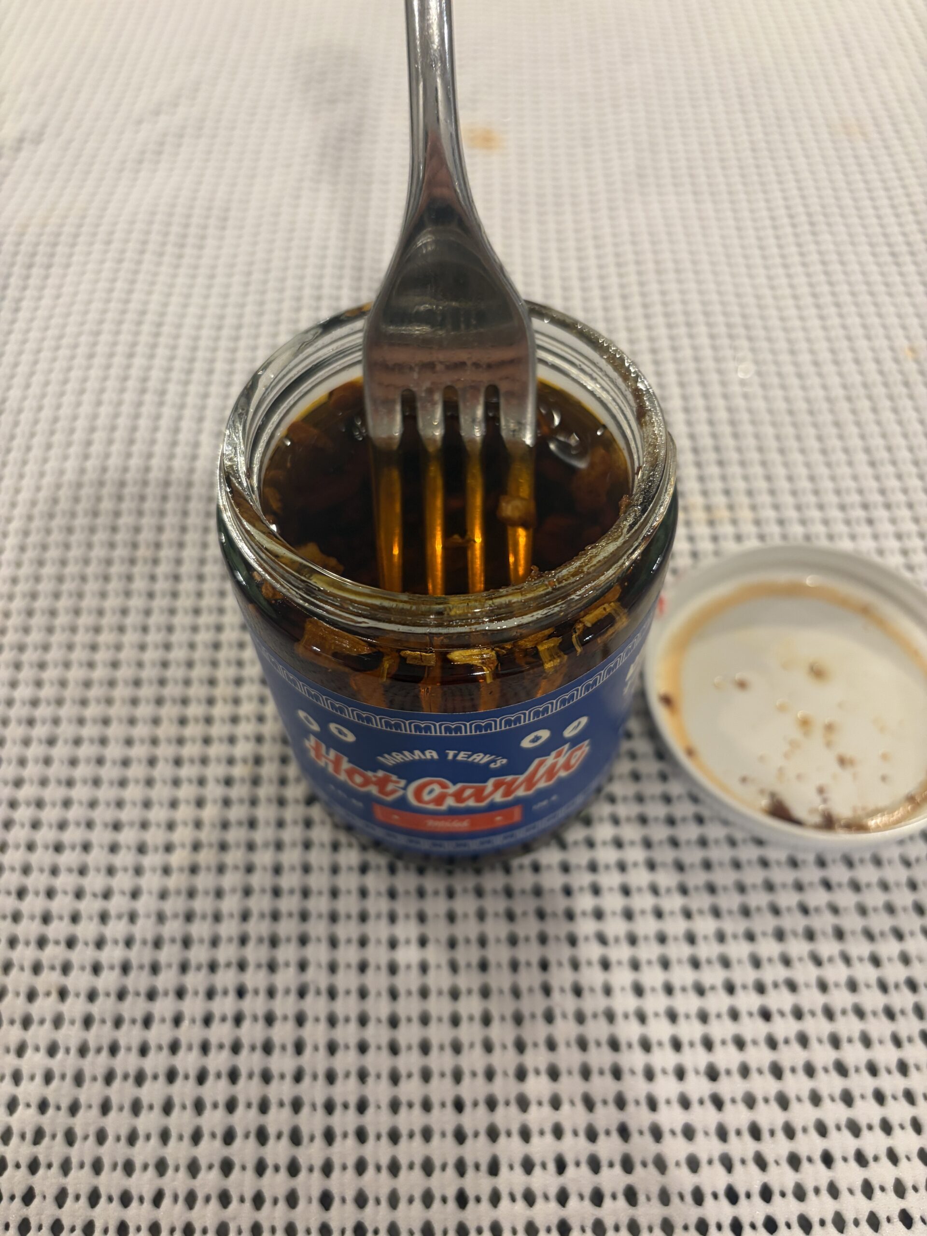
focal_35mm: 26
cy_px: 618
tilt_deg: -55.2
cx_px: 464
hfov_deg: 53.1
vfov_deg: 67.3
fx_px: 928
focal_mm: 5.96
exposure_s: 1/60
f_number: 1.6
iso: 160
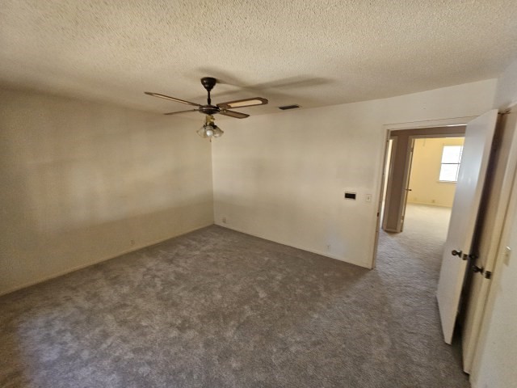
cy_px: 194
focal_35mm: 13
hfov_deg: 106.2
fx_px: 194
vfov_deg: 89.9
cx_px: 258
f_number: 2.2
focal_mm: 2.2
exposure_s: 1/60
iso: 200
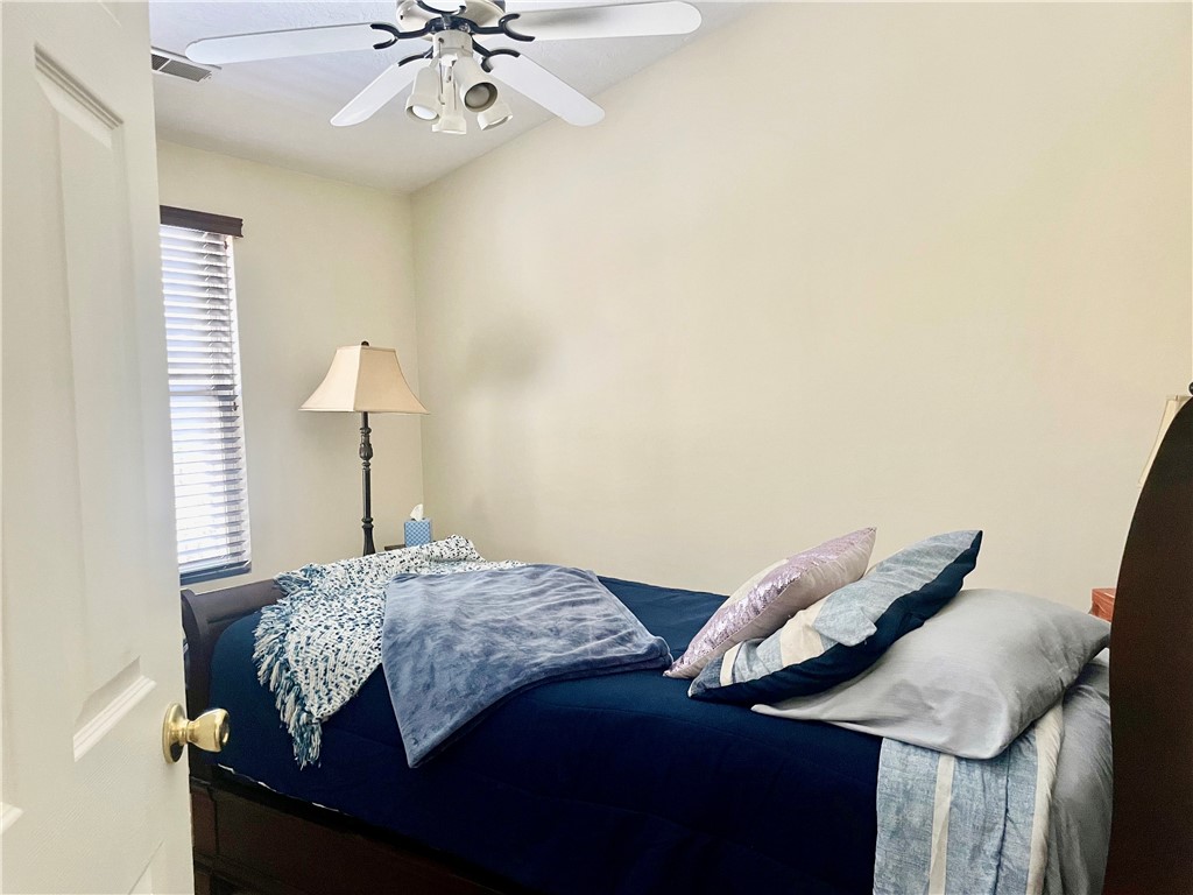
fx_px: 896
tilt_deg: -3.9
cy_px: 448
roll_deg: +1.8
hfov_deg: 67.3
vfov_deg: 53.1
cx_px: 596
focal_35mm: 26
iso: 320
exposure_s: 1/60
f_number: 1.6
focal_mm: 4.2
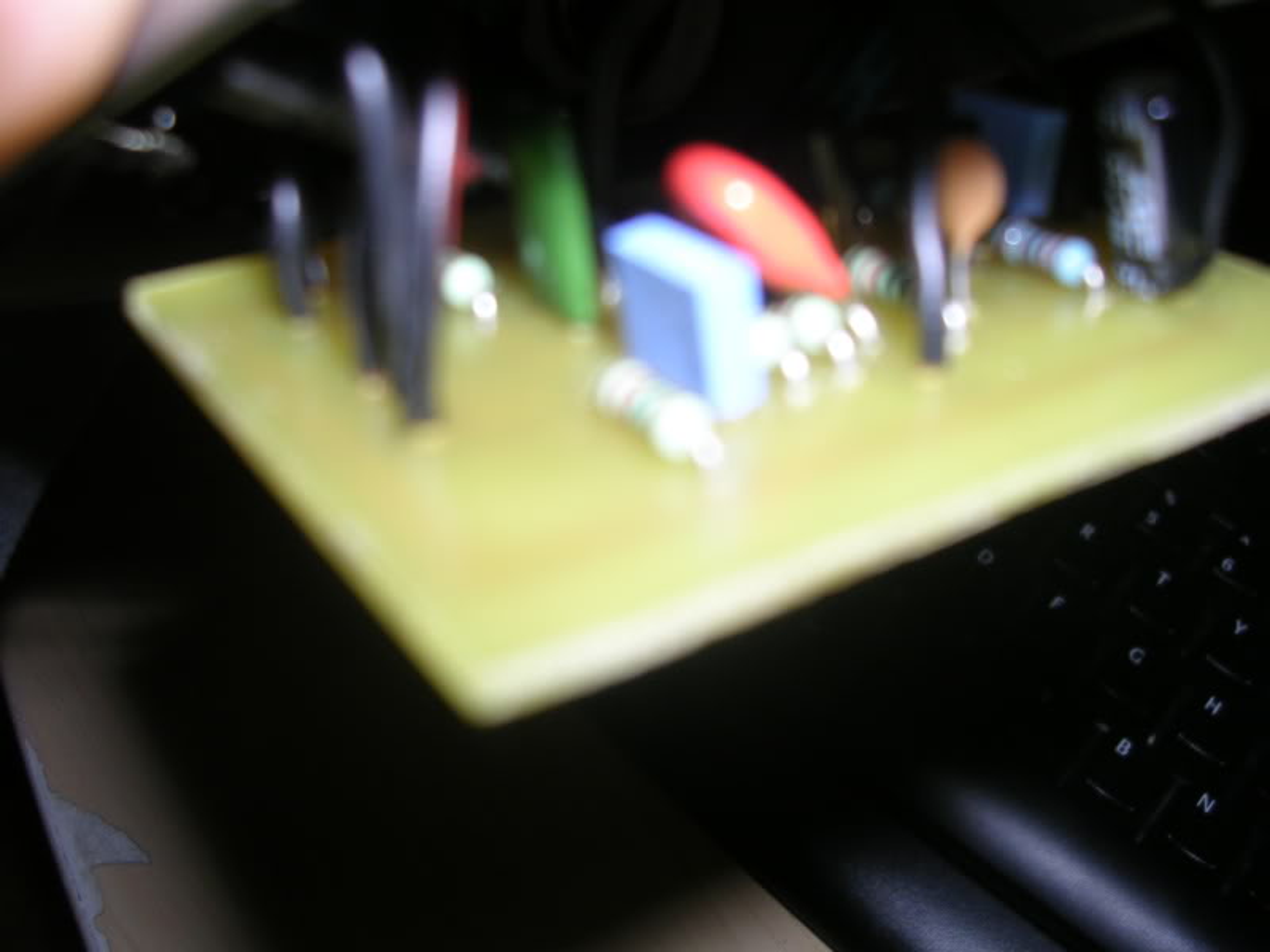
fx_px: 1394
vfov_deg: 37.7
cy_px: 476
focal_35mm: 38
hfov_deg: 49.0
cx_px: 635
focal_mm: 5.8
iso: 50
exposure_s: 1/60.1
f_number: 2.8
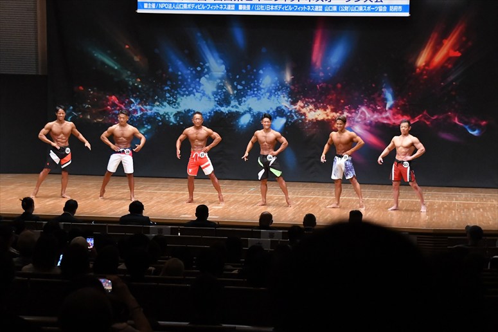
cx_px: 249
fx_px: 1286
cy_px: 166
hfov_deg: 21.9
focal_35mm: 93
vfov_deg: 14.7
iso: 8000
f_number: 5.6
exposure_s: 1/400
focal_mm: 62
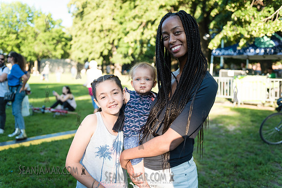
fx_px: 298
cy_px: 94
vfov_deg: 35.1
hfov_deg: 50.7
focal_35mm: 38
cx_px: 141
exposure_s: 1/400
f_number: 2.8
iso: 200
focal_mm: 38
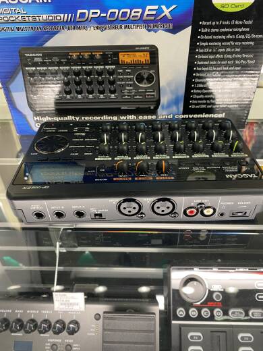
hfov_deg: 53.1
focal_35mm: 26
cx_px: 132
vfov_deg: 67.3
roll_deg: +2.6
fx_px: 263
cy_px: 176
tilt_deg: -38.6
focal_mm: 4.25
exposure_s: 1/60
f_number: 1.8
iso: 160
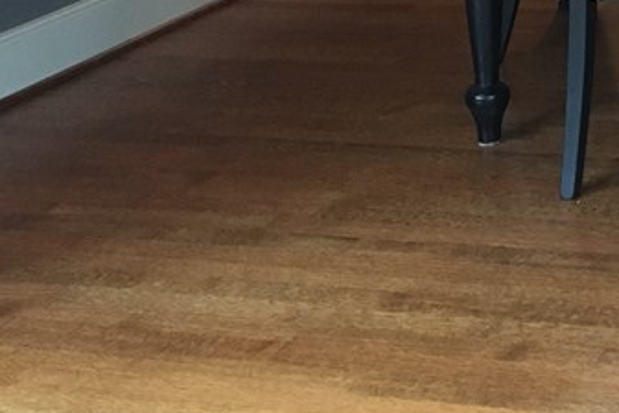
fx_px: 1582
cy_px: -275
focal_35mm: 92
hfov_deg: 19.8
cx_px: 868
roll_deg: +0.2
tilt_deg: -5.3
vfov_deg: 13.6
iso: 200
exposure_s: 1/24
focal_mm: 4.15
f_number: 2.2
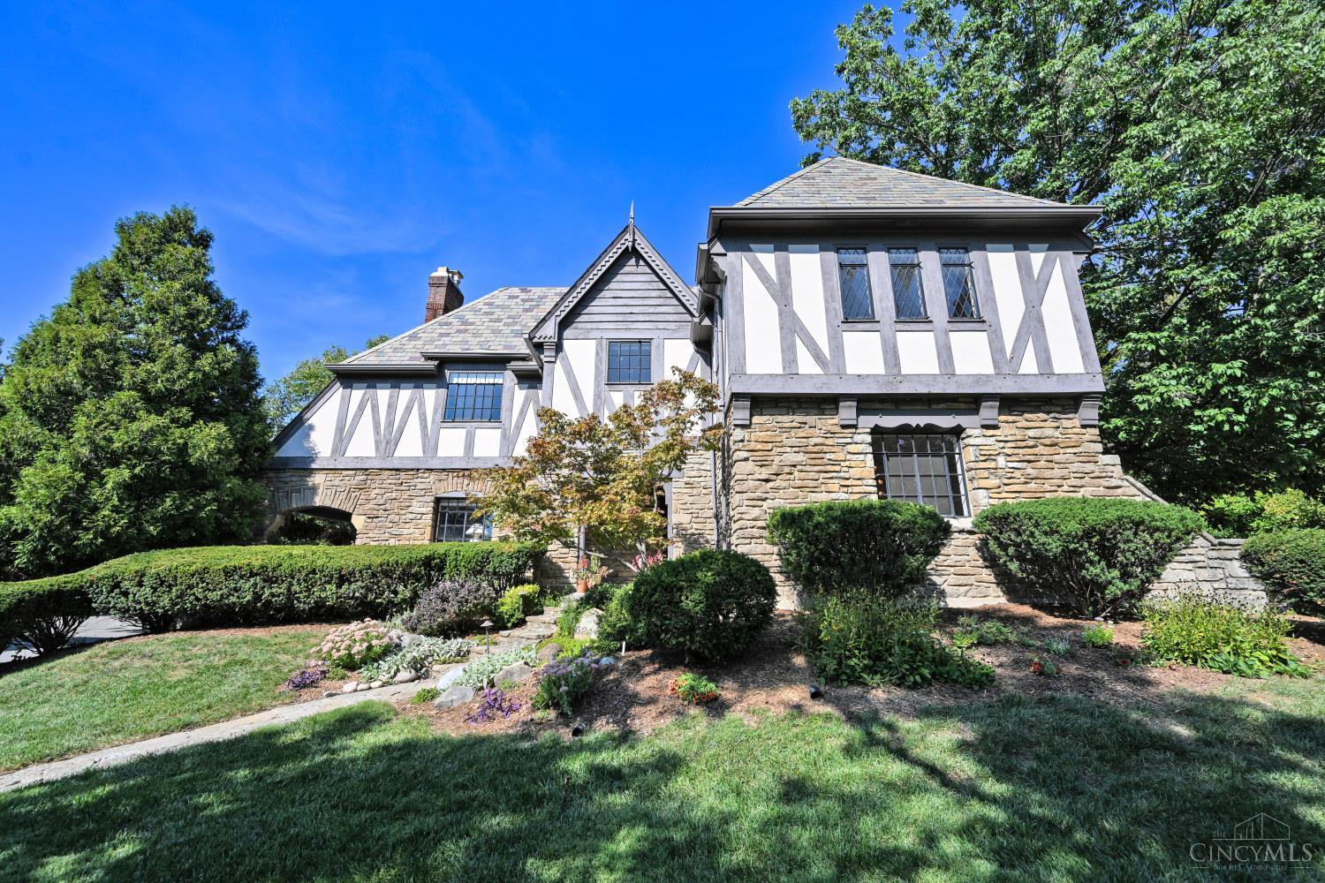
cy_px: 442
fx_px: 552
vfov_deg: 77.3
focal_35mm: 15
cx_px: 662
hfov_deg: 100.4
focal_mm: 15
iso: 100
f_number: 6.3
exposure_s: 1/320
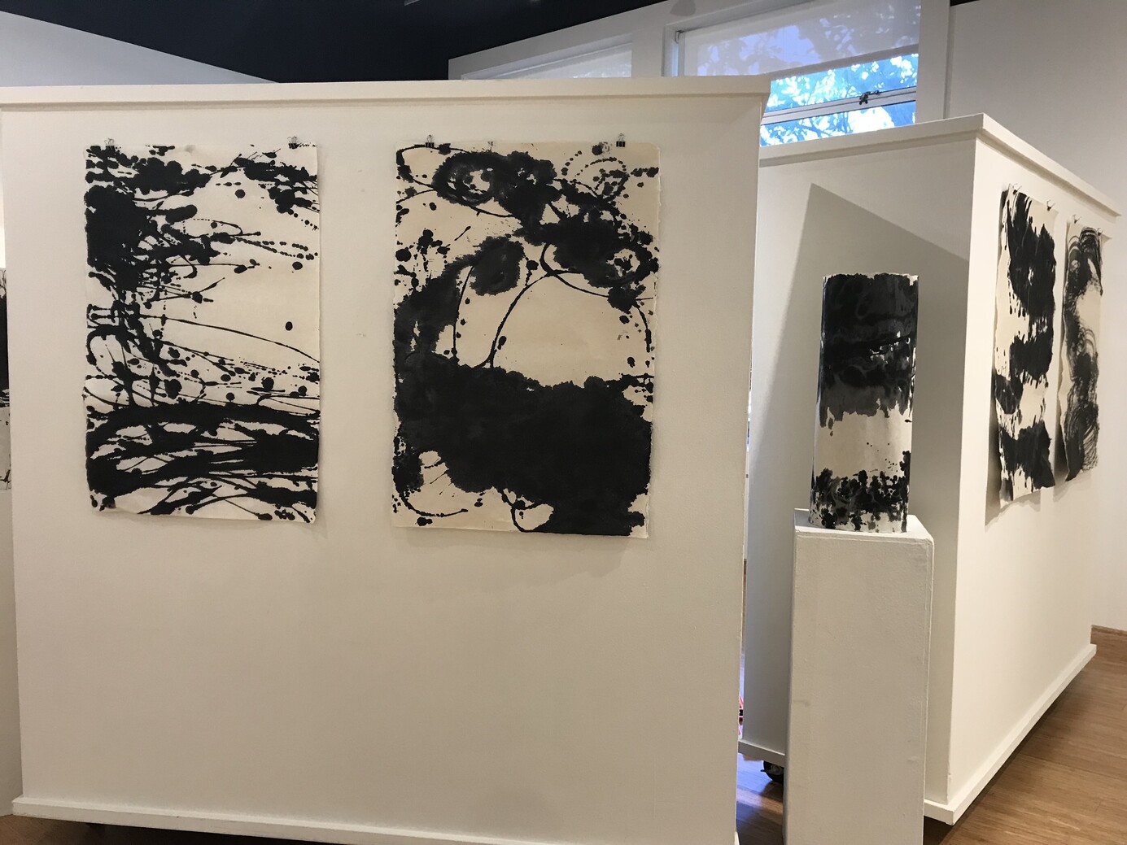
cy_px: 422
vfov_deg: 49.8
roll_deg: -1.3
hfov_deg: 63.4
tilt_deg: -3.6
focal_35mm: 28
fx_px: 912
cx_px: 564
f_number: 1.8
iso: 25
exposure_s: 1/30
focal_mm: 3.99
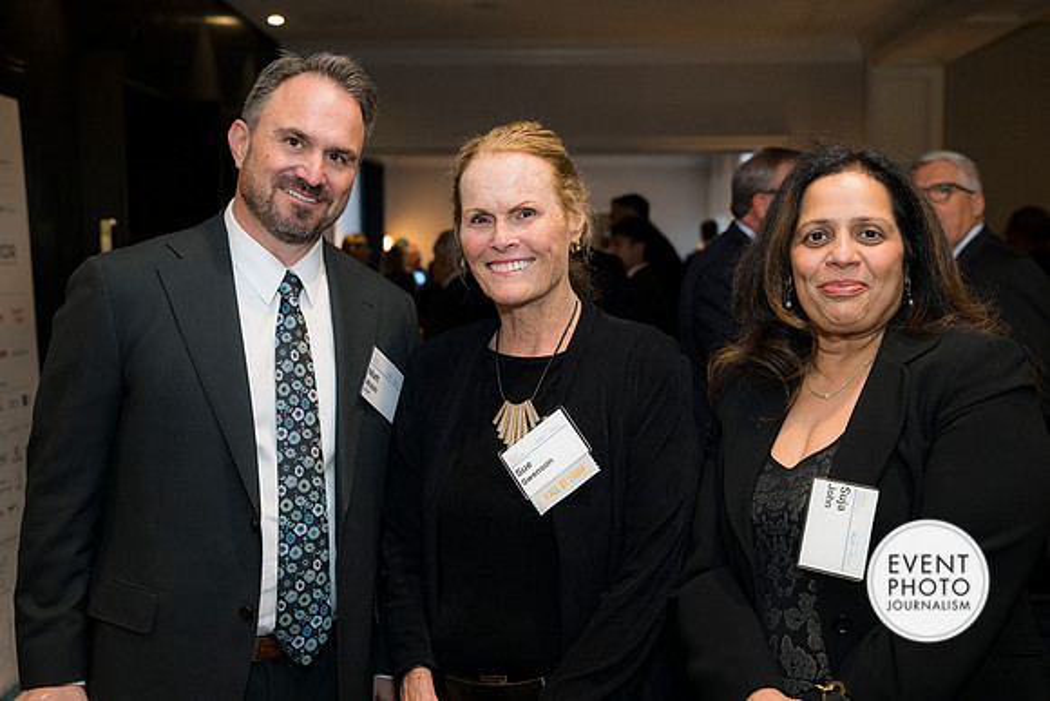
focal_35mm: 43
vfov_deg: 31.2
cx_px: 525
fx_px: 1254
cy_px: 350
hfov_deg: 45.4
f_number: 4
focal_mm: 43
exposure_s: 1/125
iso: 800
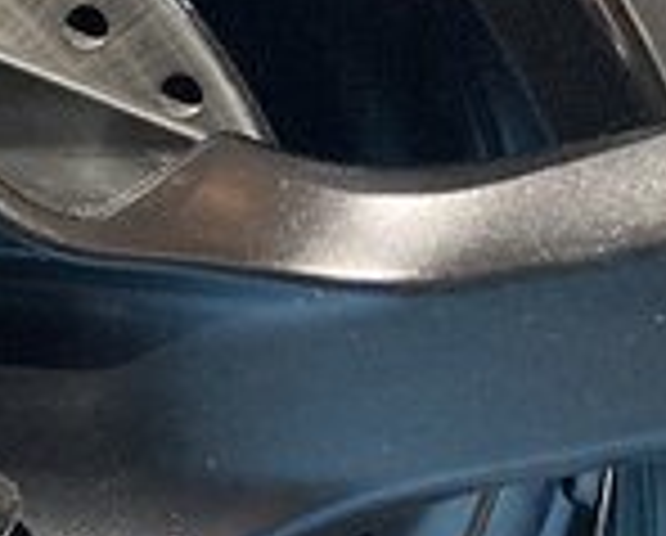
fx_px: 2548
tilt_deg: -32.2
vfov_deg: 12.0
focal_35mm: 129
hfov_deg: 12.4
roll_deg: +0.0
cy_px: 399
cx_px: -814
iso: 250
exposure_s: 1/50
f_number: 1.8
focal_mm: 3.99
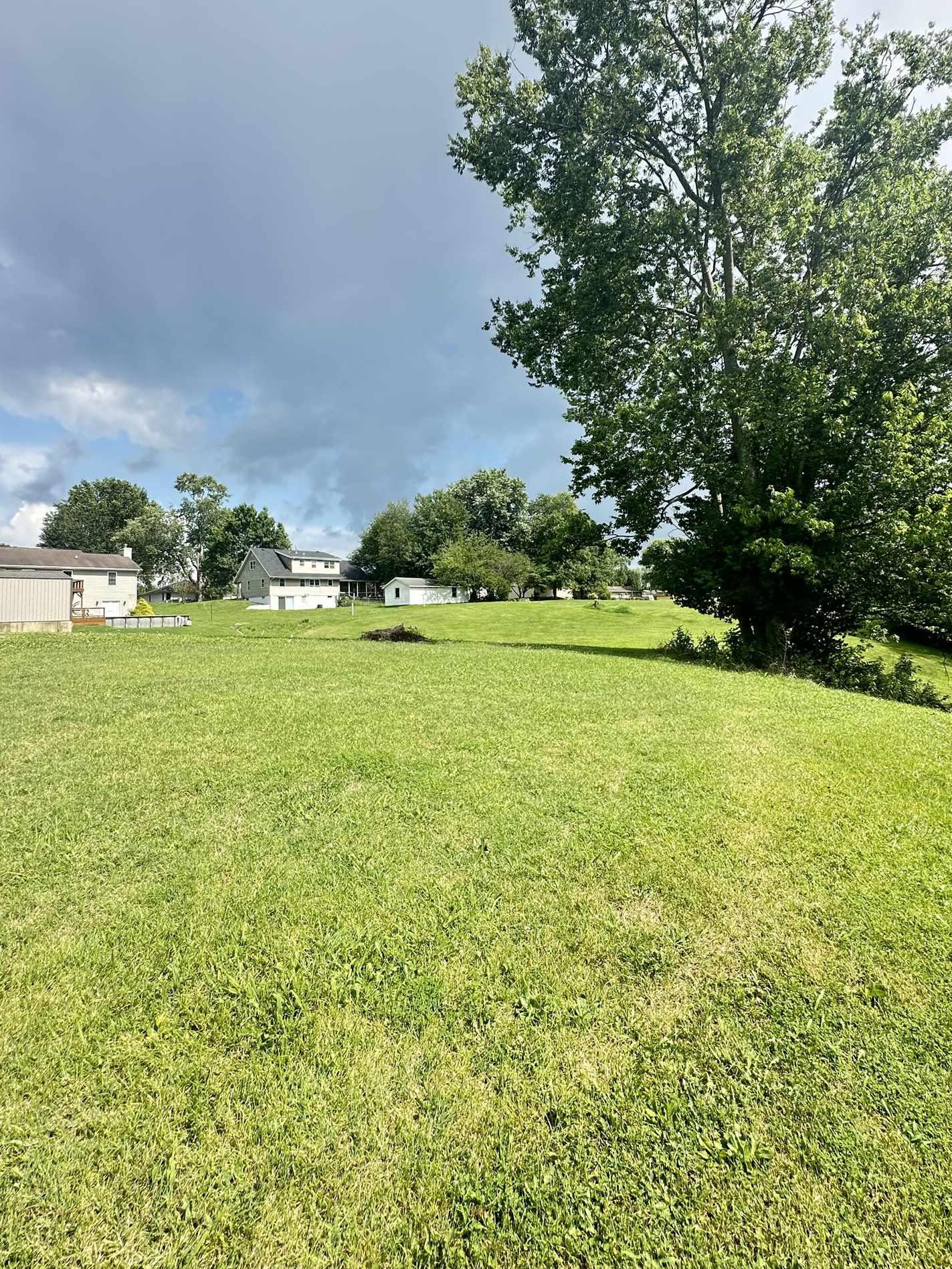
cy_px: 557
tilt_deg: +8.0
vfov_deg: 90.6
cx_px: 492
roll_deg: +3.3
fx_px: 623
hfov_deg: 74.7
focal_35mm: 17
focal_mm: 2.22
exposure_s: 1/413
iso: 40
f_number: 2.2
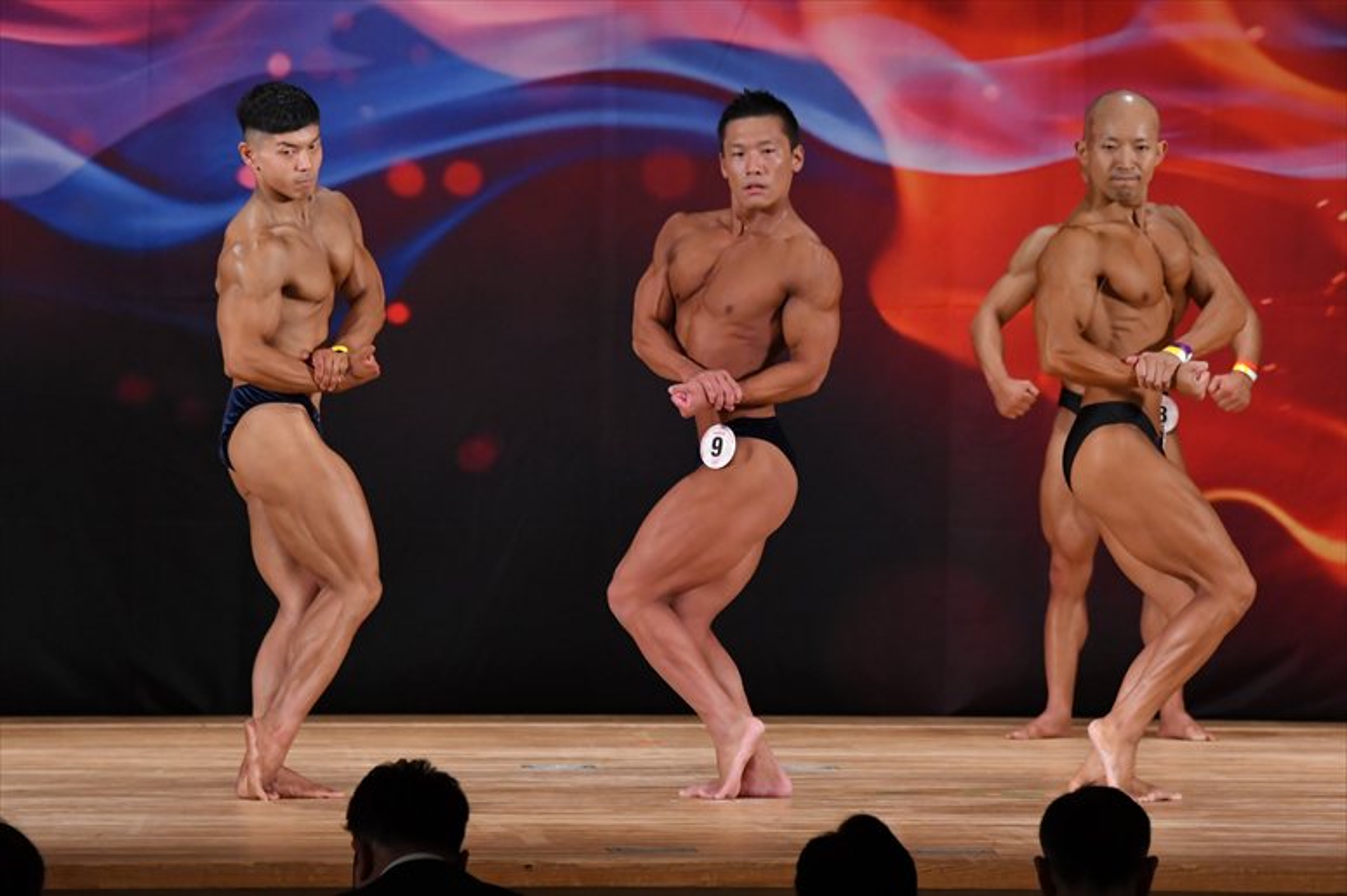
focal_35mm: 240
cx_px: 674
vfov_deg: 5.7
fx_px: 8976
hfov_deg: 8.6
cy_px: 448
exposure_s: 1/400
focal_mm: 160
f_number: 5.6
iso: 3200
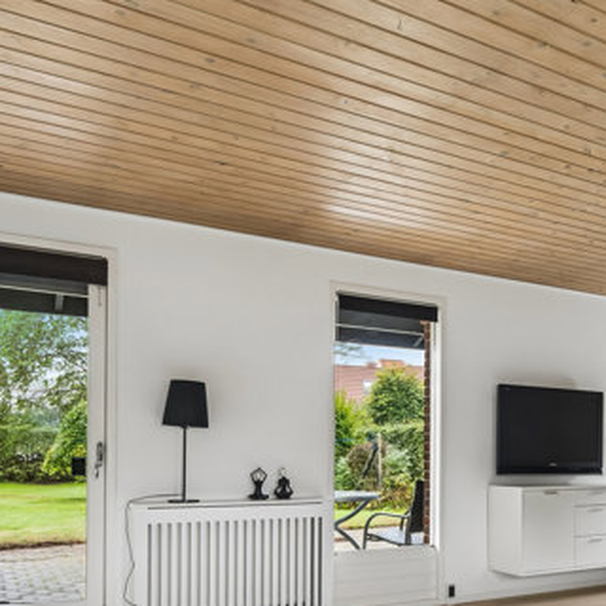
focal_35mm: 34
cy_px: 457
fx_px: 673
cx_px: 481
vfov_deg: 46.6
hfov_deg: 46.1
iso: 400
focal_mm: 16
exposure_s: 1/6
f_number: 4
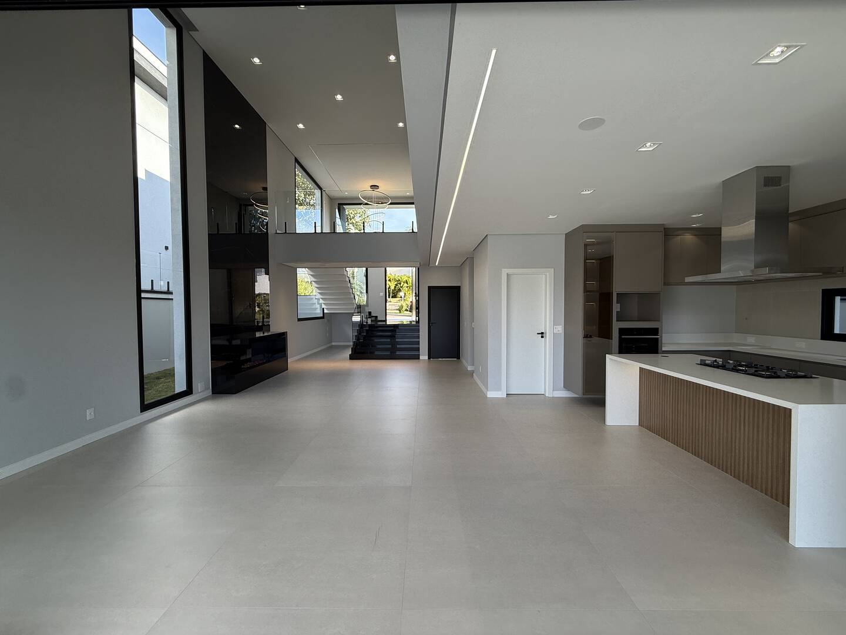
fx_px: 342
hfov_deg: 102.1
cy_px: 318
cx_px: 423
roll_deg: +0.3
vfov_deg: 85.7
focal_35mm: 14
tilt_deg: -0.6
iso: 50
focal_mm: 2.22
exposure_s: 1/215
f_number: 2.2
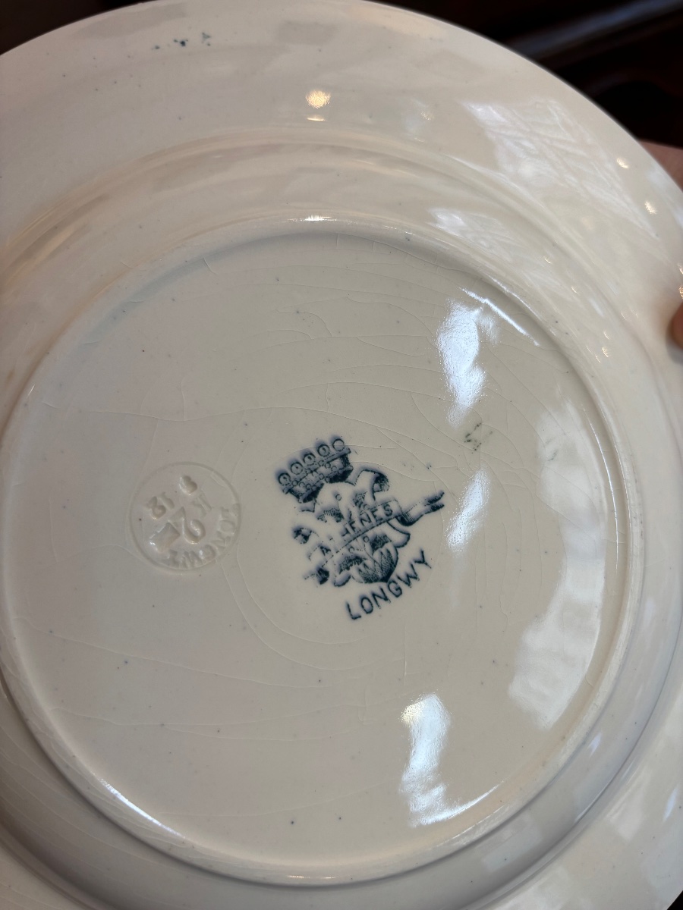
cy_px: 455
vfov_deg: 67.3
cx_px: 342
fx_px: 684
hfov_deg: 53.1
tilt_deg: -68.0
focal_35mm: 26
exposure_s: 1/176
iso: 40
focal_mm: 5.96
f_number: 1.6
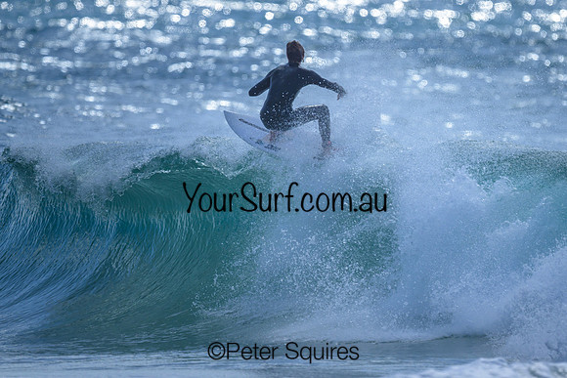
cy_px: 178
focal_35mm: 1099
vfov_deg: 1.3
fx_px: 17313
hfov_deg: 1.9
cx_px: 389
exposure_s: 1/2000
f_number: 6.3
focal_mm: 800
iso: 200
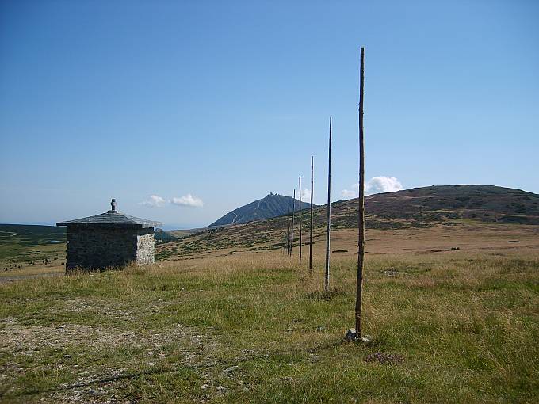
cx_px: 270
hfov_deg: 52.6
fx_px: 545
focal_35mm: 35
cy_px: 202
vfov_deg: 40.7
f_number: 7.1
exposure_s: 1/180
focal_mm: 5.8
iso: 50
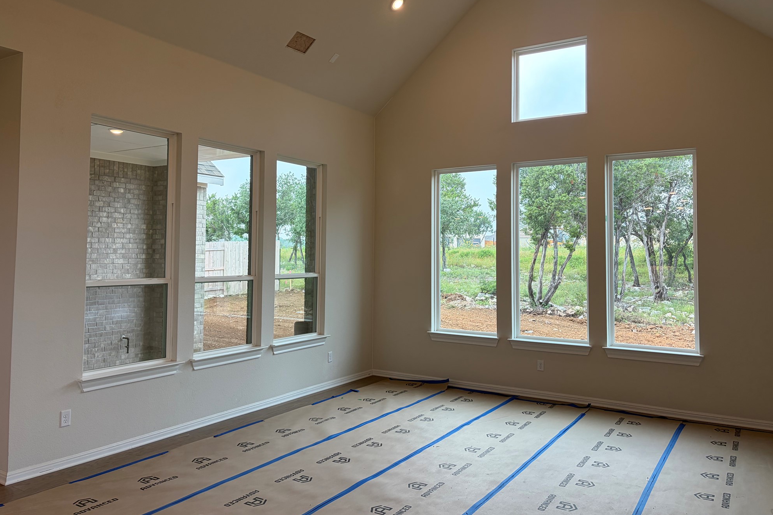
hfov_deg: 65.5
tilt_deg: +3.1
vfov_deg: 46.3
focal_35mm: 28
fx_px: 601
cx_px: 386
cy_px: 226
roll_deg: -0.1
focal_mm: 5.96
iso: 50
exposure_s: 1/220
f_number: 1.6
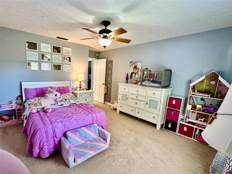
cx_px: 116
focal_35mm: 14
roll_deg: -2.0
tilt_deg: -7.7
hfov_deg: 102.1
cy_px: 87
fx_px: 94
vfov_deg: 85.6
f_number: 2.2
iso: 200
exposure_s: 1/60
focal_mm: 2.22
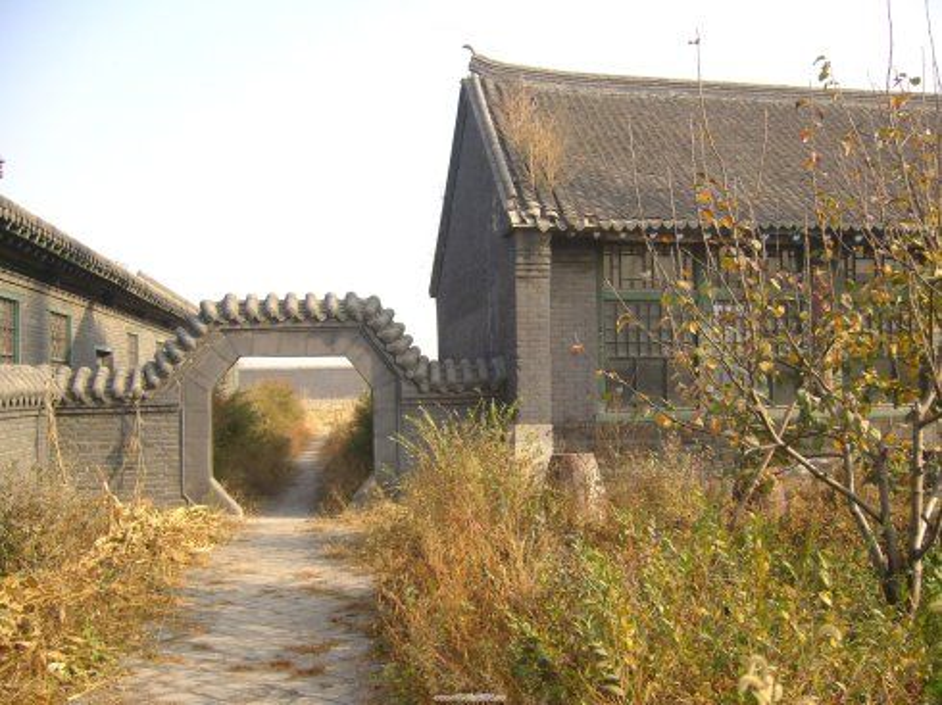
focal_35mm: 35
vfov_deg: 40.7
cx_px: 471
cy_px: 352
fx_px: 952
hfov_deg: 52.6
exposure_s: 1/400
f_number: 2.8
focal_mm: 5.8
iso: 80
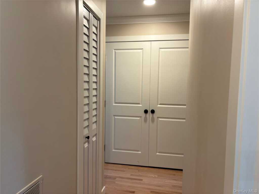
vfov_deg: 53.1
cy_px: 97
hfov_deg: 67.3
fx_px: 195
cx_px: 130
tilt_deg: -4.8
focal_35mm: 26
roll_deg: -0.6
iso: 100
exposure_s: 1/60
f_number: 1.6
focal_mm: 5.96
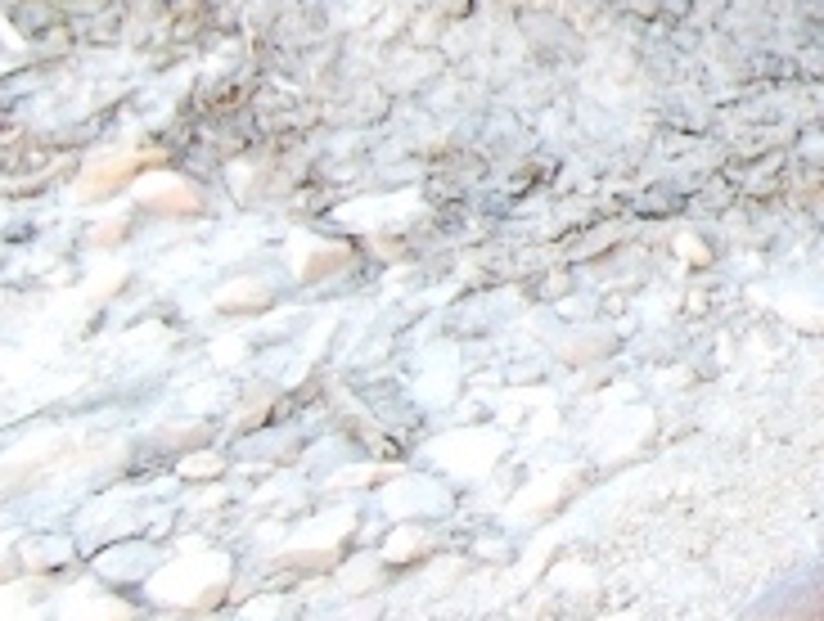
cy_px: -711
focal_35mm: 184
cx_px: 1914
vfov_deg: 7.7
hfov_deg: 9.6
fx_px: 4389
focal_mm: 26
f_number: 4.5
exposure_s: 1/40
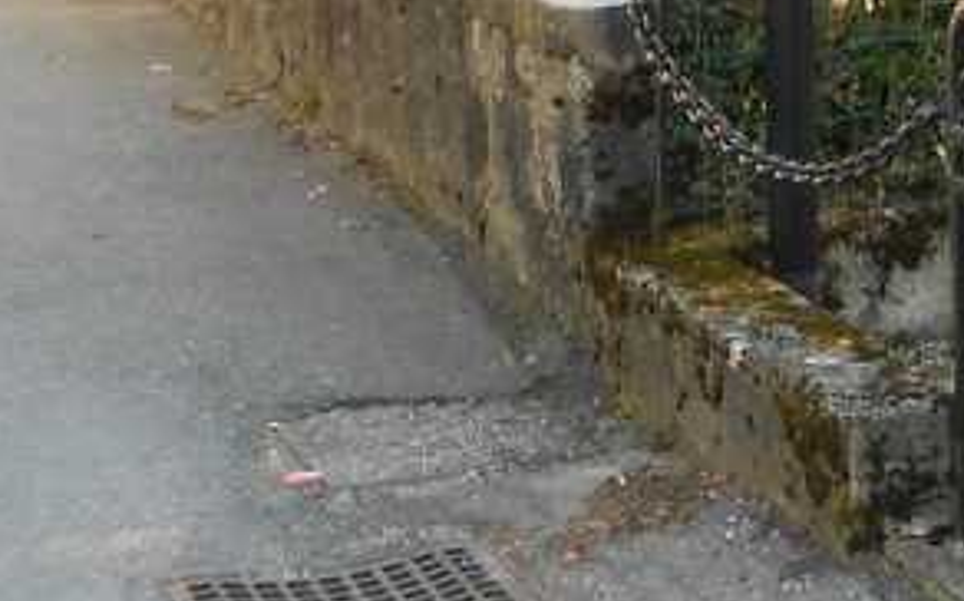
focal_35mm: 121
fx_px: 3176
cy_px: -267
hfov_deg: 16.3
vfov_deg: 10.5
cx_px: 1255
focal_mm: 4.6
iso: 80
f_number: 3.2
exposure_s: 1/125
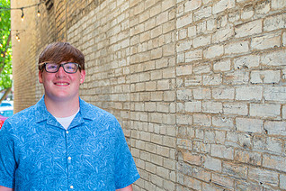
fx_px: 493
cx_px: 79
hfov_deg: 31.9
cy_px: 125
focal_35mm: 62
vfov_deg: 21.8
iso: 160
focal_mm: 34
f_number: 2.8
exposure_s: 1/160
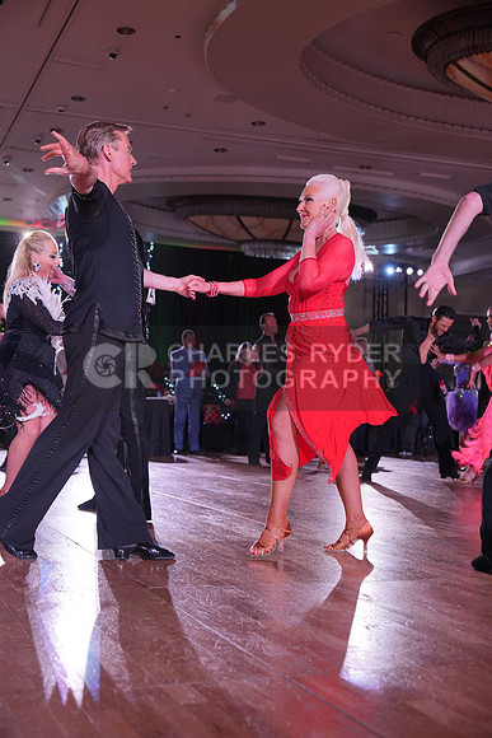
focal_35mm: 48
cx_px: 246
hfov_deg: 28.1
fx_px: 983
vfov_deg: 41.1
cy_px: 369
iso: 1600
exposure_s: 1/500
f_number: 4
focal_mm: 48
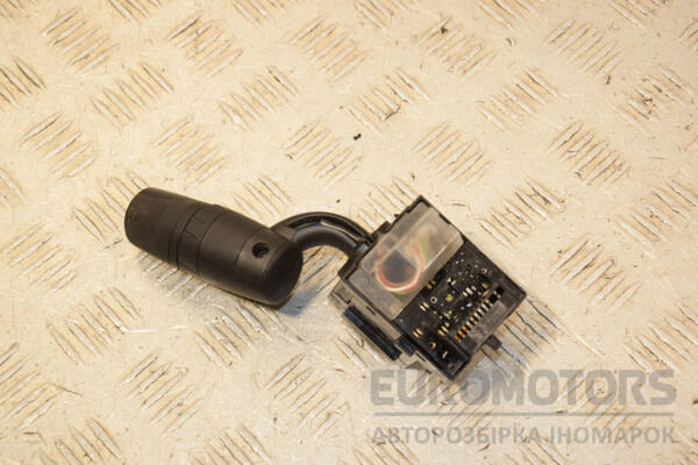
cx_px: 349
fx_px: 1221
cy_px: 232
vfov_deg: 21.6
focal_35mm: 63
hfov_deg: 31.9
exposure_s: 1/200
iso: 800
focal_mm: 42
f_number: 7.1
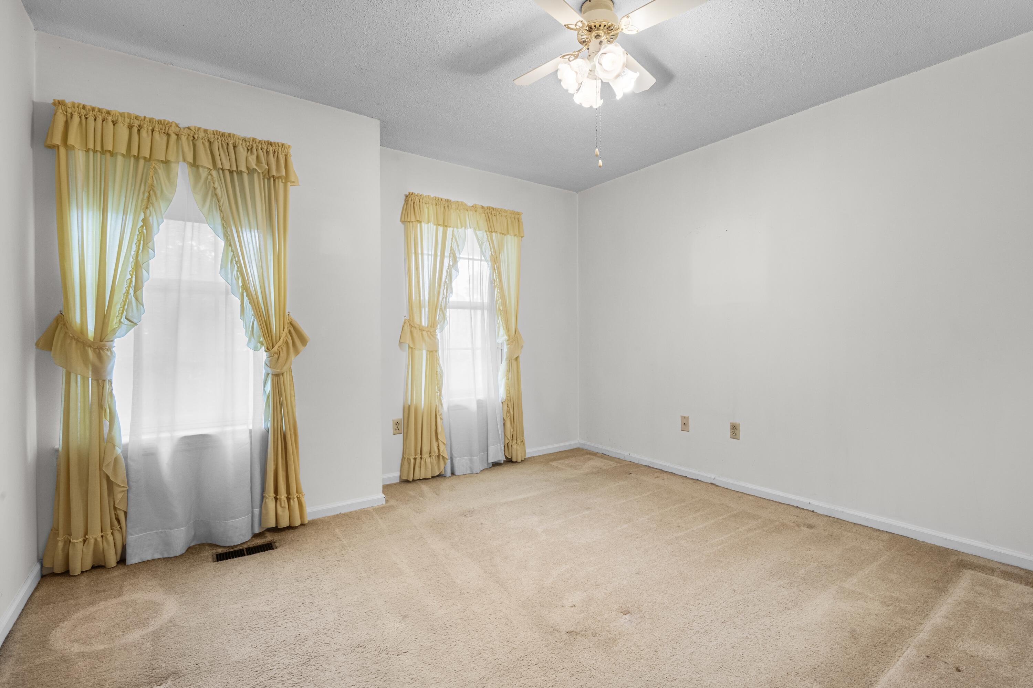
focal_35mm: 16
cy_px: 344
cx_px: 516
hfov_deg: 96.7
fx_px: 459
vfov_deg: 73.7
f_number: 11
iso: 400
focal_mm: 16
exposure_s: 1/2
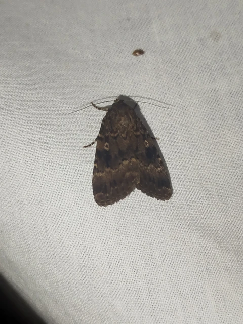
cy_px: 162
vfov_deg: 38.2
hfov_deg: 29.1
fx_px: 468
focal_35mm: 50
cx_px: 122
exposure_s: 1/50
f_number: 1.7
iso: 100
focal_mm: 5.31
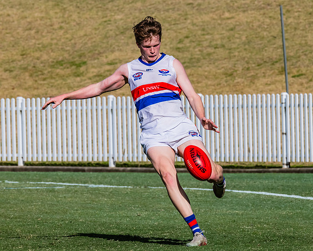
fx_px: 6160
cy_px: 79
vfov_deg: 2.3
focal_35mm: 665
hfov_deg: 2.9
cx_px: 156
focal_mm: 420
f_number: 16
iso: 800
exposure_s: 1/1600
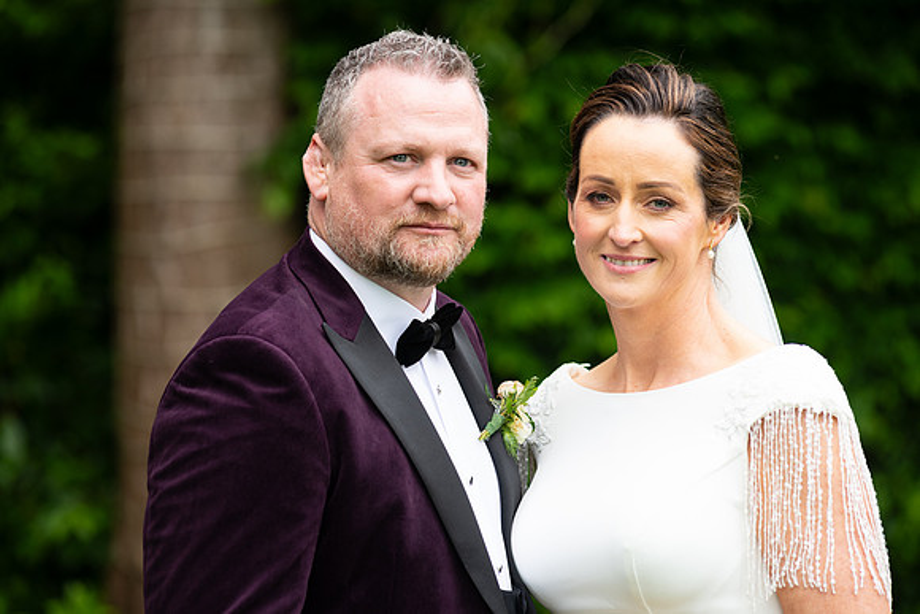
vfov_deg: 10.2
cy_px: 307
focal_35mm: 135
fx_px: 3451
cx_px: 460
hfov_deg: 15.2
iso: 250
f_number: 3.5
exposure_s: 1/200
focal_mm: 135
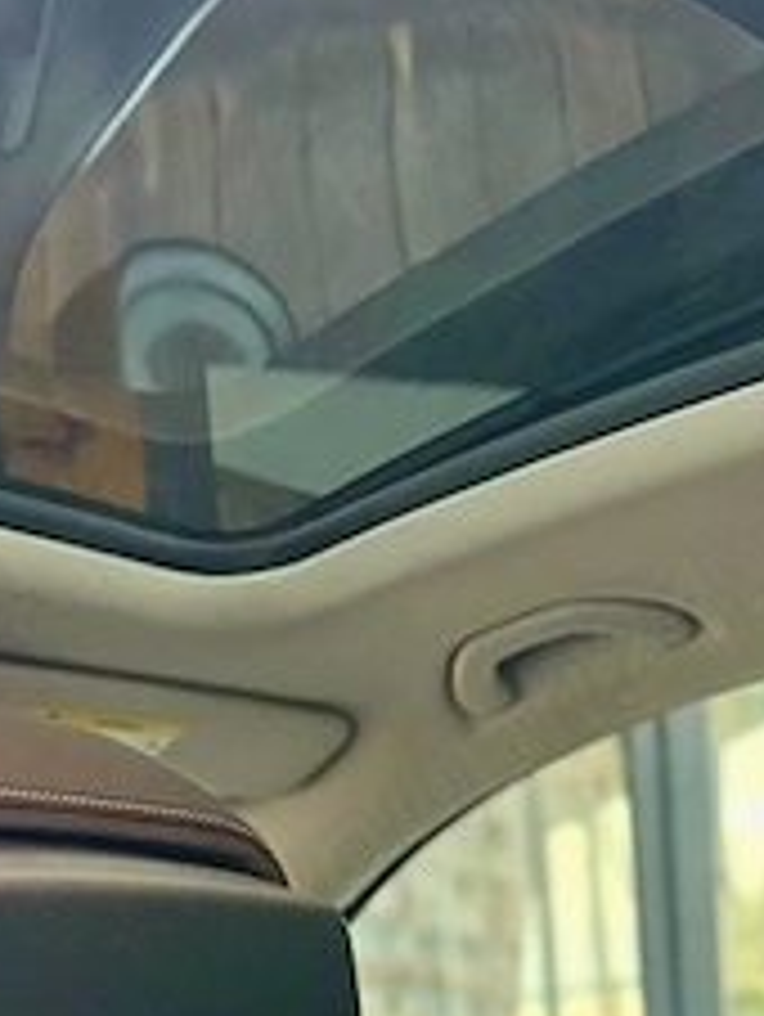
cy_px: 1493
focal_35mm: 92
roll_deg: +3.1
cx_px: 773
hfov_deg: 15.8
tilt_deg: -5.3
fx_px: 2702
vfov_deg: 18.9
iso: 640
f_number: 1.6
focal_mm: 5.96
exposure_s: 1/40
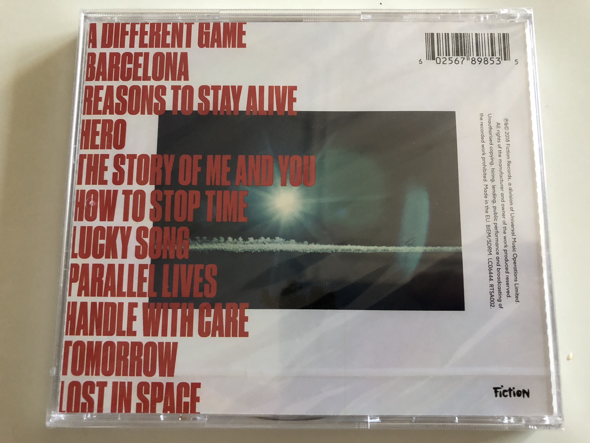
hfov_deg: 63.4
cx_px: 295
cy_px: 222
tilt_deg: -82.5
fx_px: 477
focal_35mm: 28
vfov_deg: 49.7
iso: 80
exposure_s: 1/15
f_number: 1.8
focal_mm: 3.99
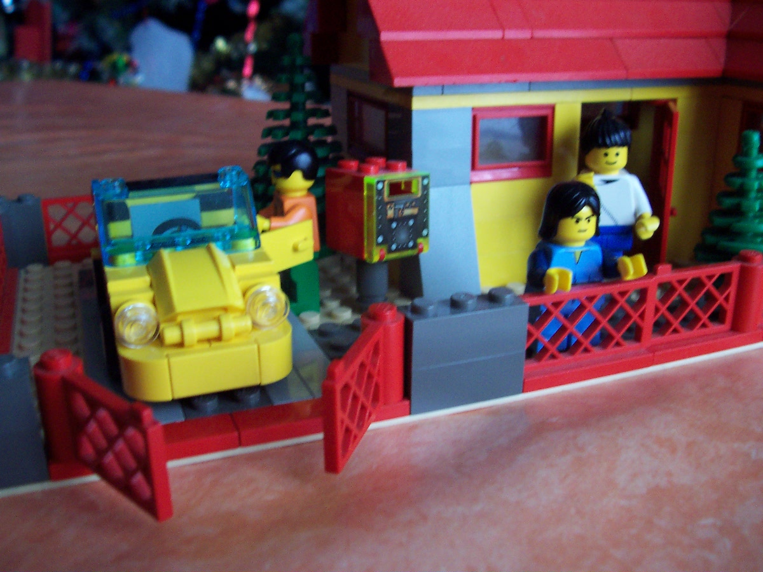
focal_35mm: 37
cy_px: 286
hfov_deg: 50.1
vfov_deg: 38.7
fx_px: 816
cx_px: 382
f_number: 2.8
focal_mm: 5.6
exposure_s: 1/20
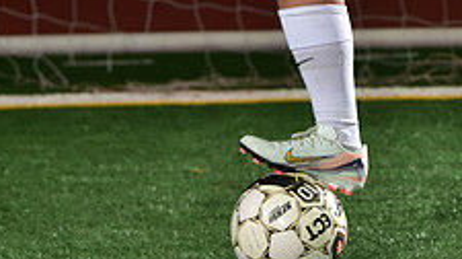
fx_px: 4136
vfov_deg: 3.6
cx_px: 389
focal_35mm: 338
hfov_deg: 6.4
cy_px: -243
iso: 1000
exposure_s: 1/200
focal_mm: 125
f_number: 5
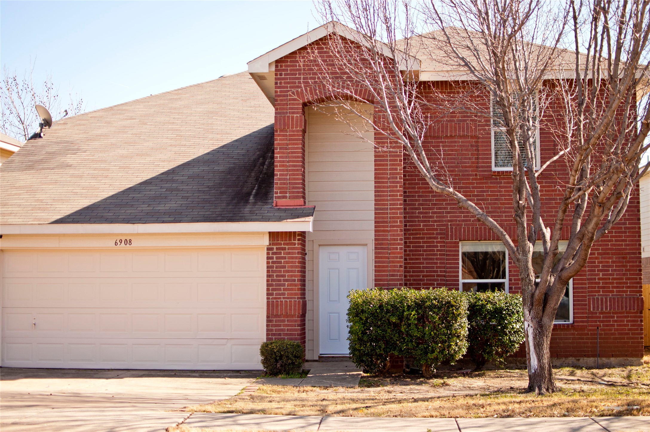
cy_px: 216
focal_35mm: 52
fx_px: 947
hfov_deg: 37.9
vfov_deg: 25.7
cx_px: 325
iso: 100
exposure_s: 1/1600
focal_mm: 35
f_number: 1.8
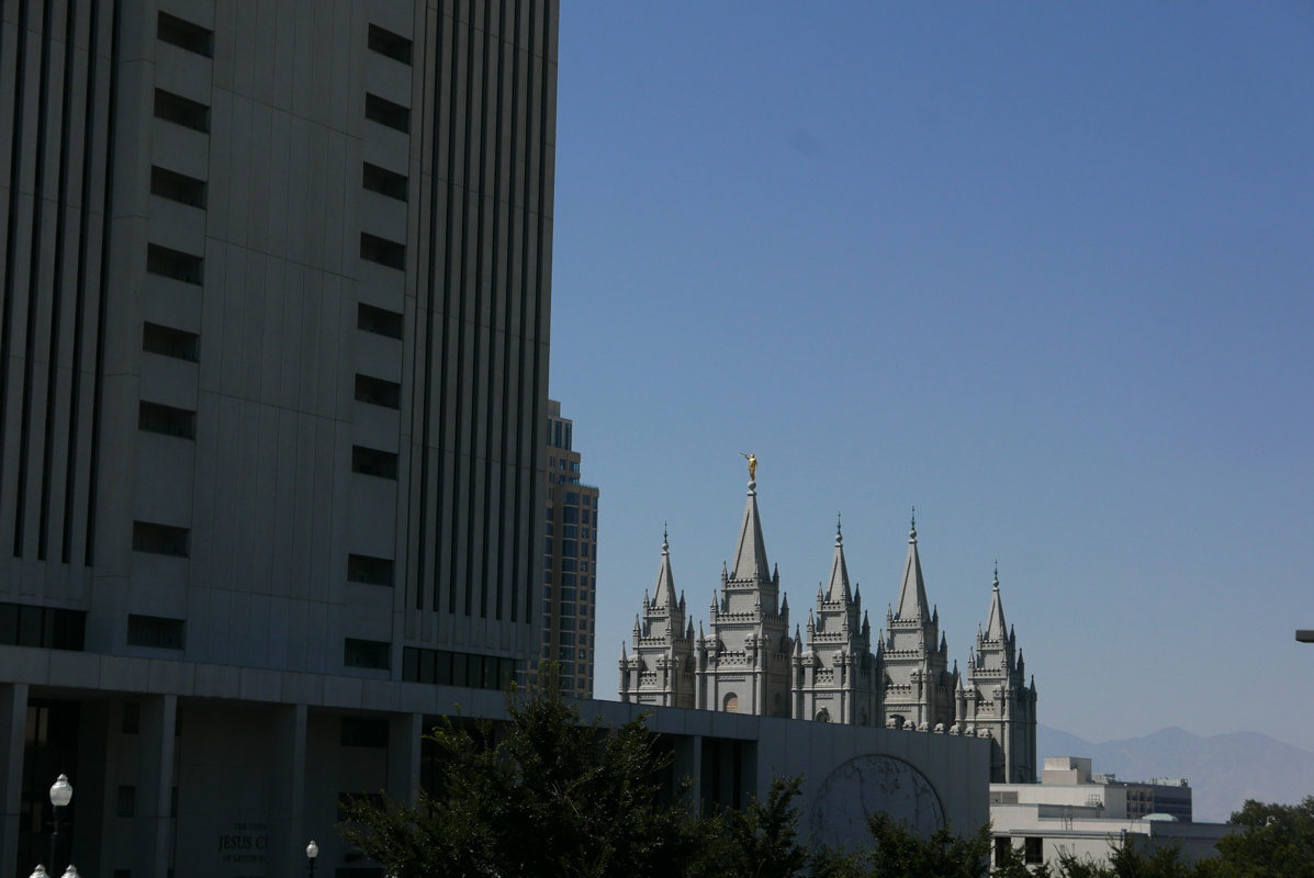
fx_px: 2739
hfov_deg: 27.0
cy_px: 439
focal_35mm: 75
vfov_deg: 18.2
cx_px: 657
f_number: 5.6
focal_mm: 34
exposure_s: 1/2000
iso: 200
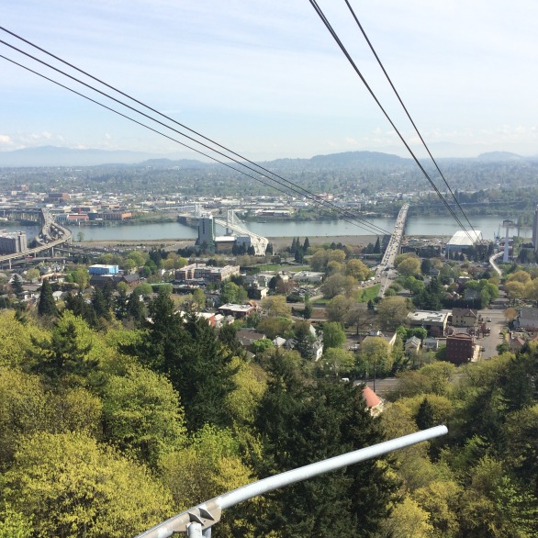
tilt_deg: -12.2
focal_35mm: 35
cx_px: 250
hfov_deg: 47.2
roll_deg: +0.9
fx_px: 615
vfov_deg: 47.2
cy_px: 273
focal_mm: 4.15
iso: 32
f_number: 2.2
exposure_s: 1/1866
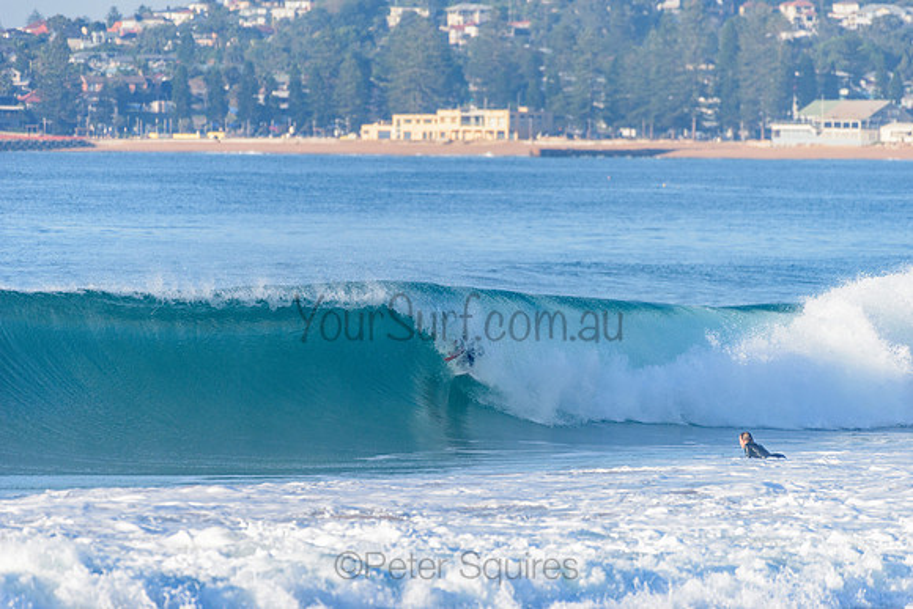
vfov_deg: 2.8
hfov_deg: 4.1
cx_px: 456
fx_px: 12683
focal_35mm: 500
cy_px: 304
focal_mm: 500
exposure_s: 1/2000
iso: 280
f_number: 5.6
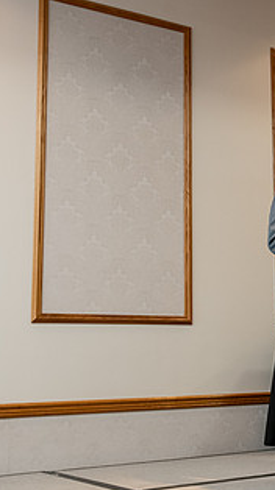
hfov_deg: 18.4
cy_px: 249
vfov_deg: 33.9
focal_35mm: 62
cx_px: 323
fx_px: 806
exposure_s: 1/200
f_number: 3.5
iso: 2000
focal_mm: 32
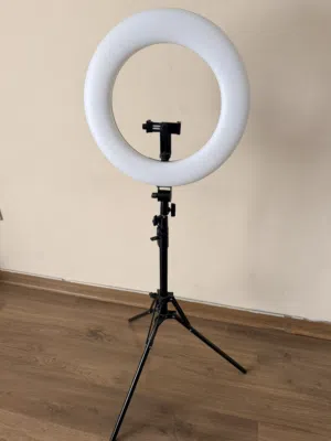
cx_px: 166
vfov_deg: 71.6
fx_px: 306
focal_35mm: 24
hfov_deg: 56.8
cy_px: 220
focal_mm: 6.76
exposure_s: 1/66
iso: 200
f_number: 1.78
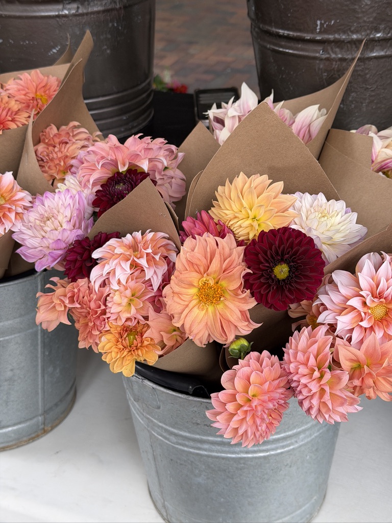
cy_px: 262
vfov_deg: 39.7
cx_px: 196
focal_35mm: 48
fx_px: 725
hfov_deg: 30.3
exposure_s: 1/209
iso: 50
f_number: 1.78
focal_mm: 6.76
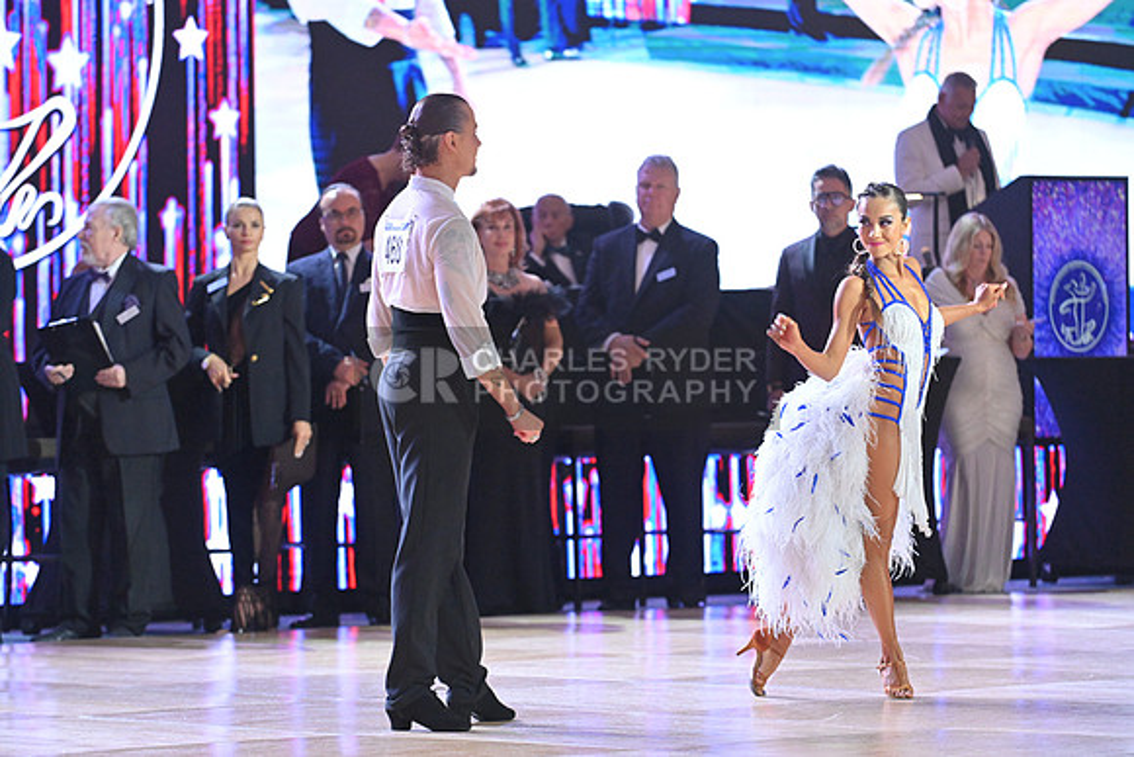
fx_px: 6301
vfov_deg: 6.9
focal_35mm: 200
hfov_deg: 10.3
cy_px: 378
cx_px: 567
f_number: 4.5
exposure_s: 1/400
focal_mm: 200
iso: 4000
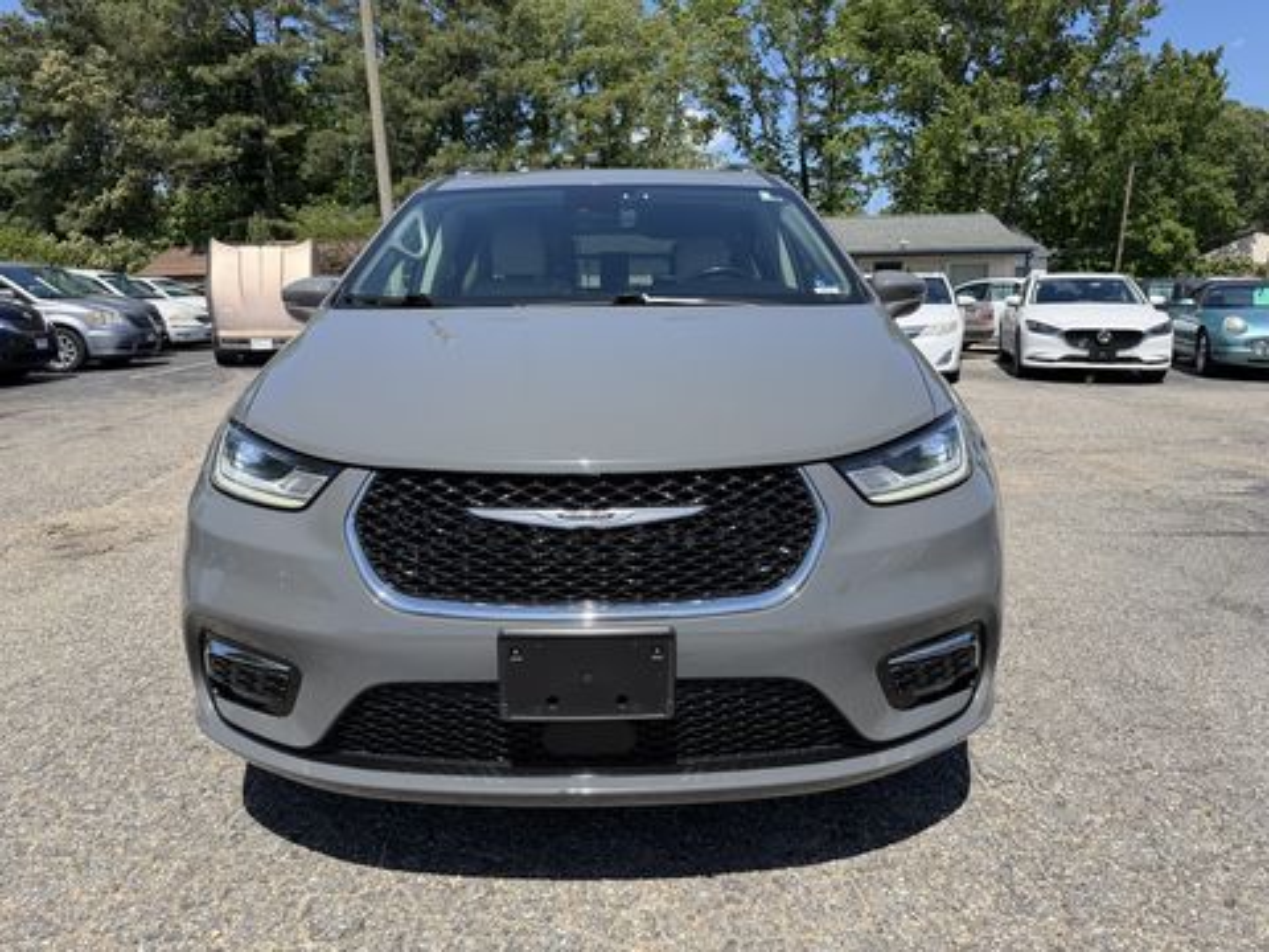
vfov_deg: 56.8
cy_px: 476
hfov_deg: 71.6
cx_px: 634
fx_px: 880
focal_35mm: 24
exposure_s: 1/4405
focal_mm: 6.76
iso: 80
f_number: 1.78
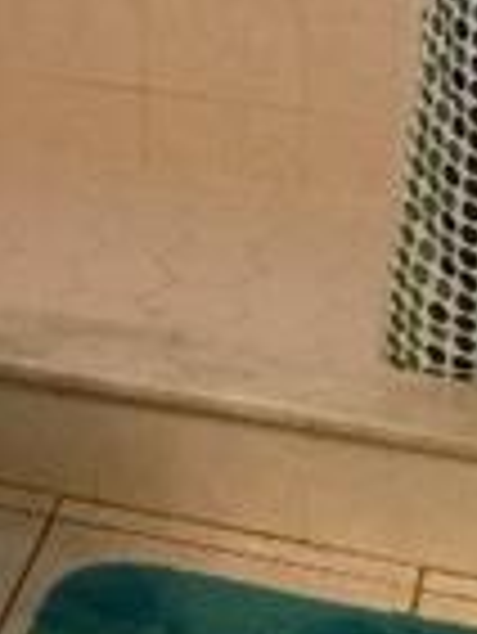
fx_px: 2899
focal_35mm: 158
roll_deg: +1.1
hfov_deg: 8.8
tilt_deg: -11.6
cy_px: -436
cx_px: -513
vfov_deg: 11.7
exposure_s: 1/15
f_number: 2.2
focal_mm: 4.15
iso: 32
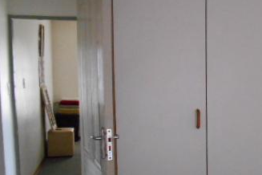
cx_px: 241
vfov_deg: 25.5
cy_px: 100
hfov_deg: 35.1
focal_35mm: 53
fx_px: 386
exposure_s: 1/100
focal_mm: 4.6
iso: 800
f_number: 3.2
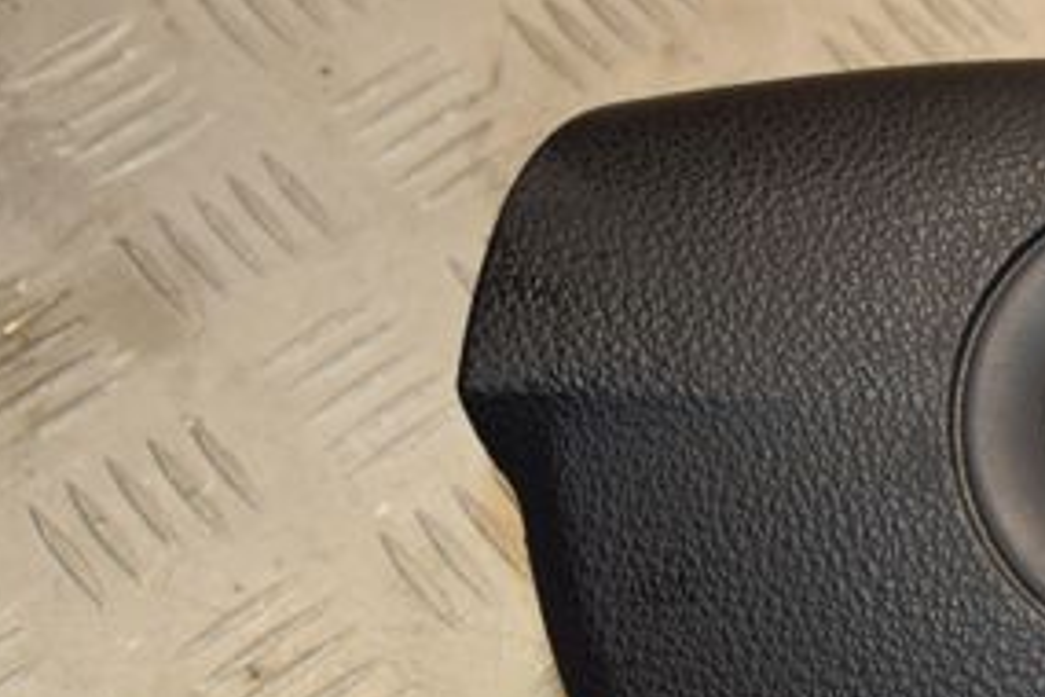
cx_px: 1144
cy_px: 532
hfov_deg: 19.4
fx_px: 2932
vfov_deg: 13.5
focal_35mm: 101
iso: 800
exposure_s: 1/200
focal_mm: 30
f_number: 5.6
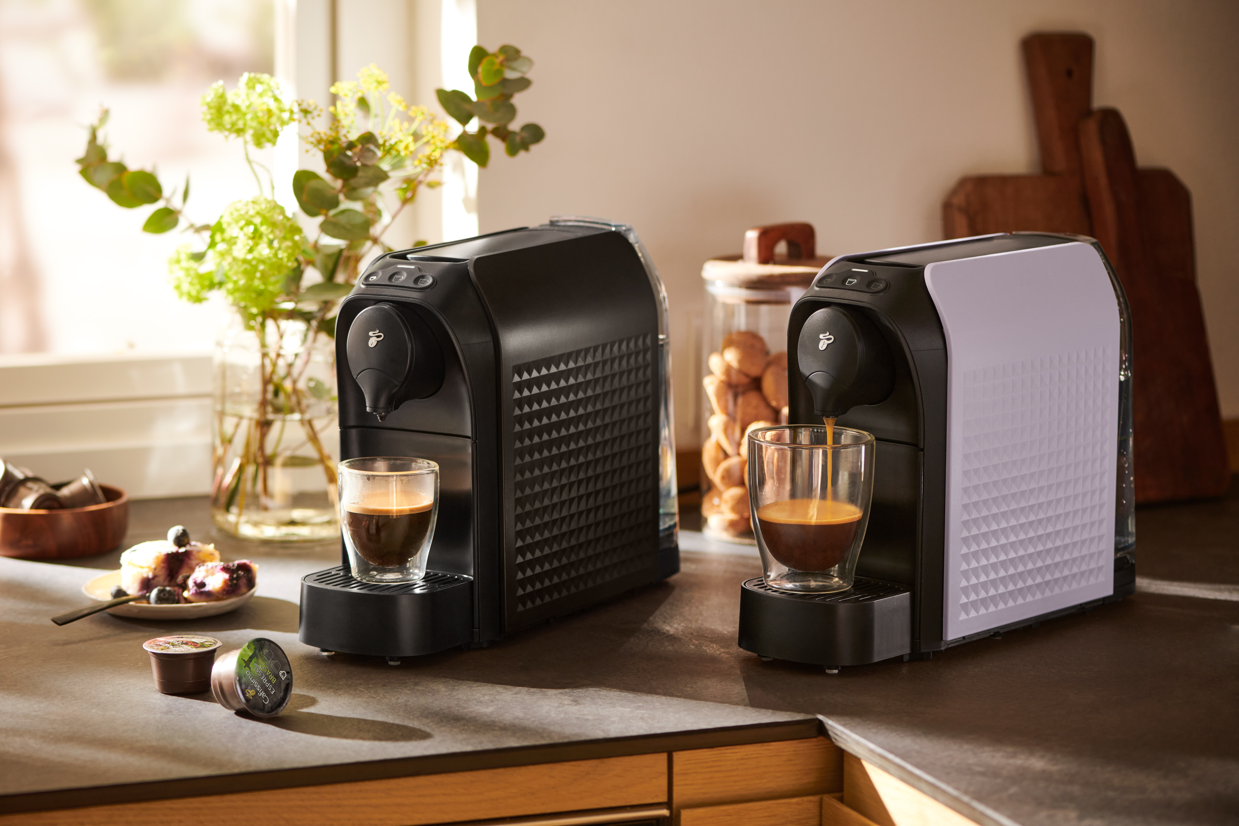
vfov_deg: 13.0
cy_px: 413
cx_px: 620
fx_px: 3613
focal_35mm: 105
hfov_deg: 19.5
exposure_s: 1/125
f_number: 6.3
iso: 500
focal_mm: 105
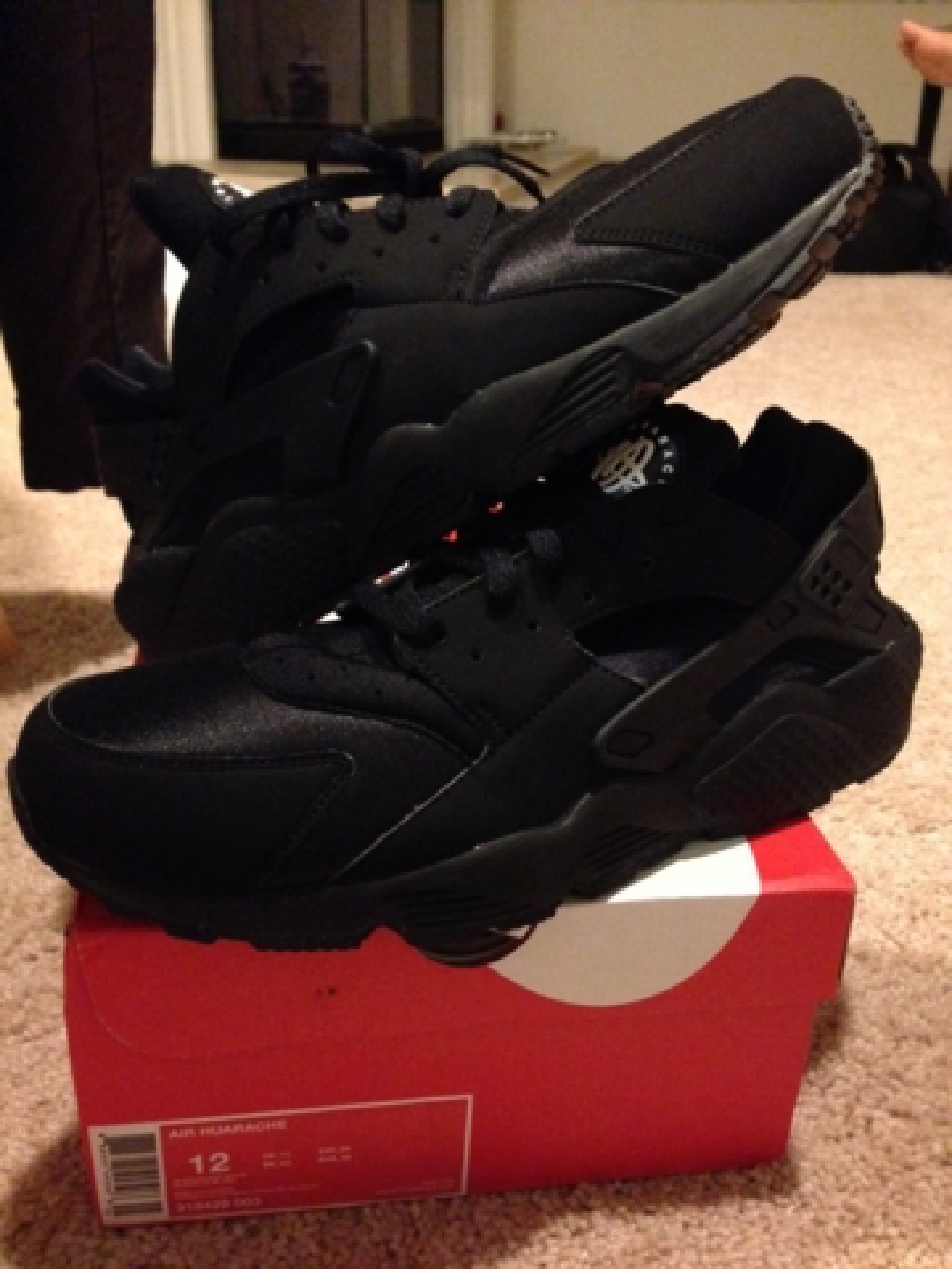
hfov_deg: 42.9
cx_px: 476
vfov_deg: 55.4
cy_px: 634
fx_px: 1210
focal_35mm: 33
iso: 800
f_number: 2.4
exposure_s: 1/15
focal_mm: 4.12
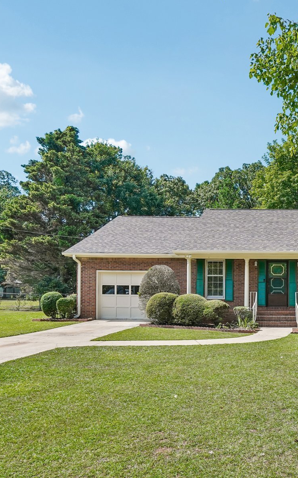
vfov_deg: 66.5
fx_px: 364
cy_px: 245
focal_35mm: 28
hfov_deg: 40.2
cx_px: 284
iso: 400
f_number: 8
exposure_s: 1/400
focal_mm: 16
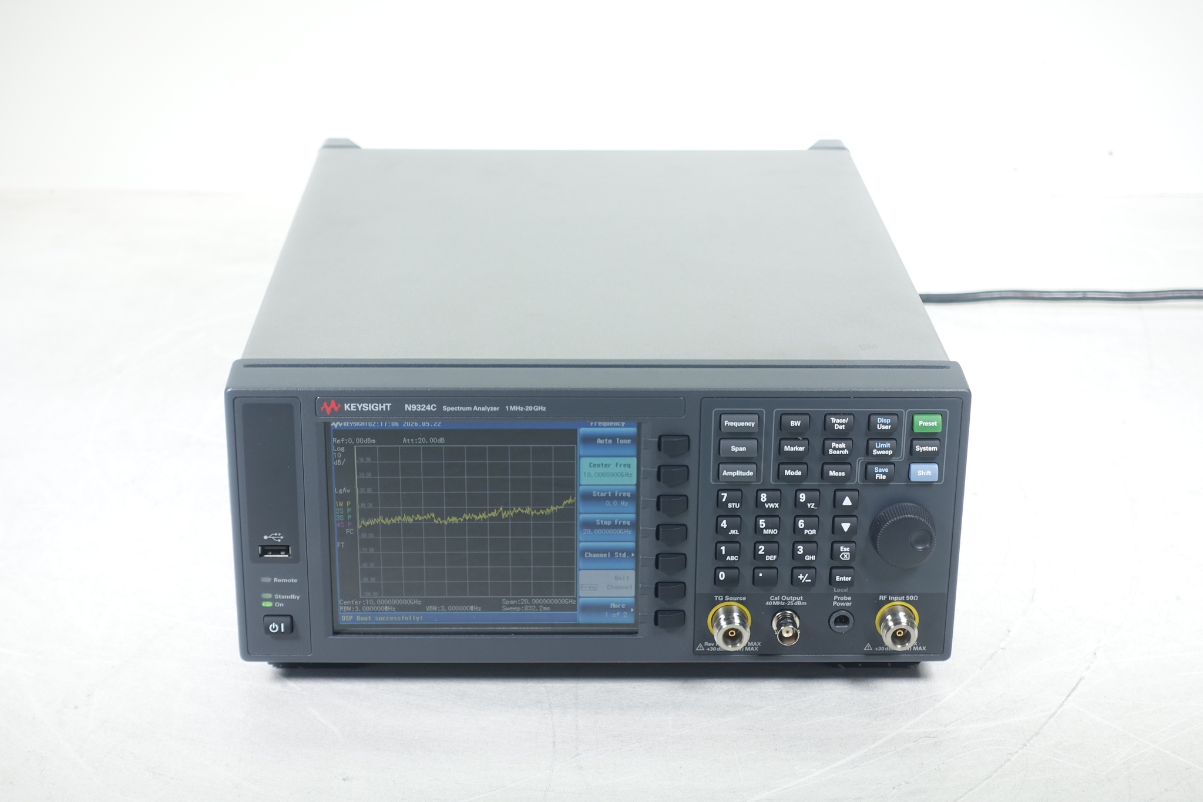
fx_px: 2339
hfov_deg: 28.8
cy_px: 401
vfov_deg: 19.5
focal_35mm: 70
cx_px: 602
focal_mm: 25.7
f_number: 3.5
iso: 125
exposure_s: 1/80
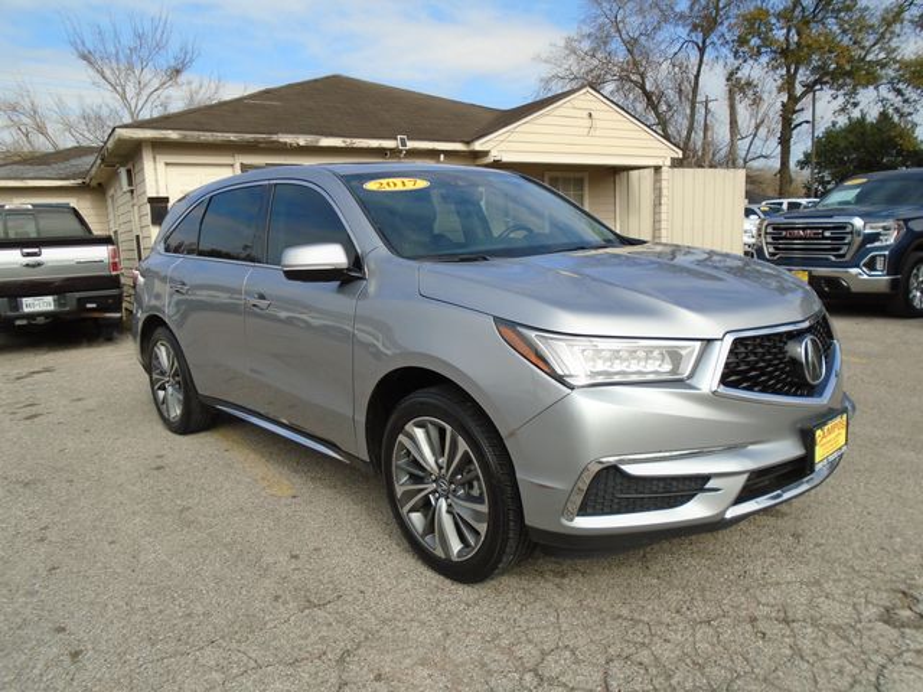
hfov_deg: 67.3
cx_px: 462
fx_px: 693
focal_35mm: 26
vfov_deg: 53.1
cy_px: 346
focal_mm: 4.6
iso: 100
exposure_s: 1/1000
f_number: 3.2
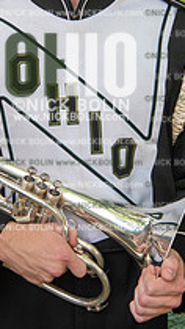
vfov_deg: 23.4
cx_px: 71
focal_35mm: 90
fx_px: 786
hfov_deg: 13.4
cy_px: 77
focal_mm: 40
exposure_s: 1/100
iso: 500
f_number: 8
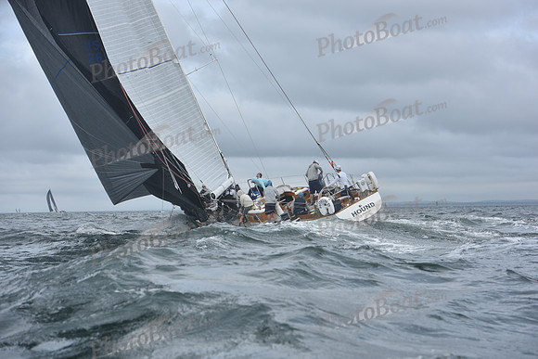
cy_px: 180
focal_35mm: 70
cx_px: 269
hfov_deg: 28.8
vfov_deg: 19.5
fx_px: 1046
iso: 200
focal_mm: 70
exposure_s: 1/1250
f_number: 5.6
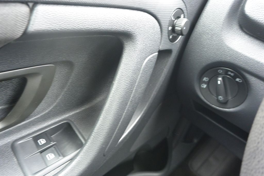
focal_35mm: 28
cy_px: 88
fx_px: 205
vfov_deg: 46.4
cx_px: 132
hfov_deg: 65.5
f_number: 3.5
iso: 800
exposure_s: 1/40
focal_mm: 10.7
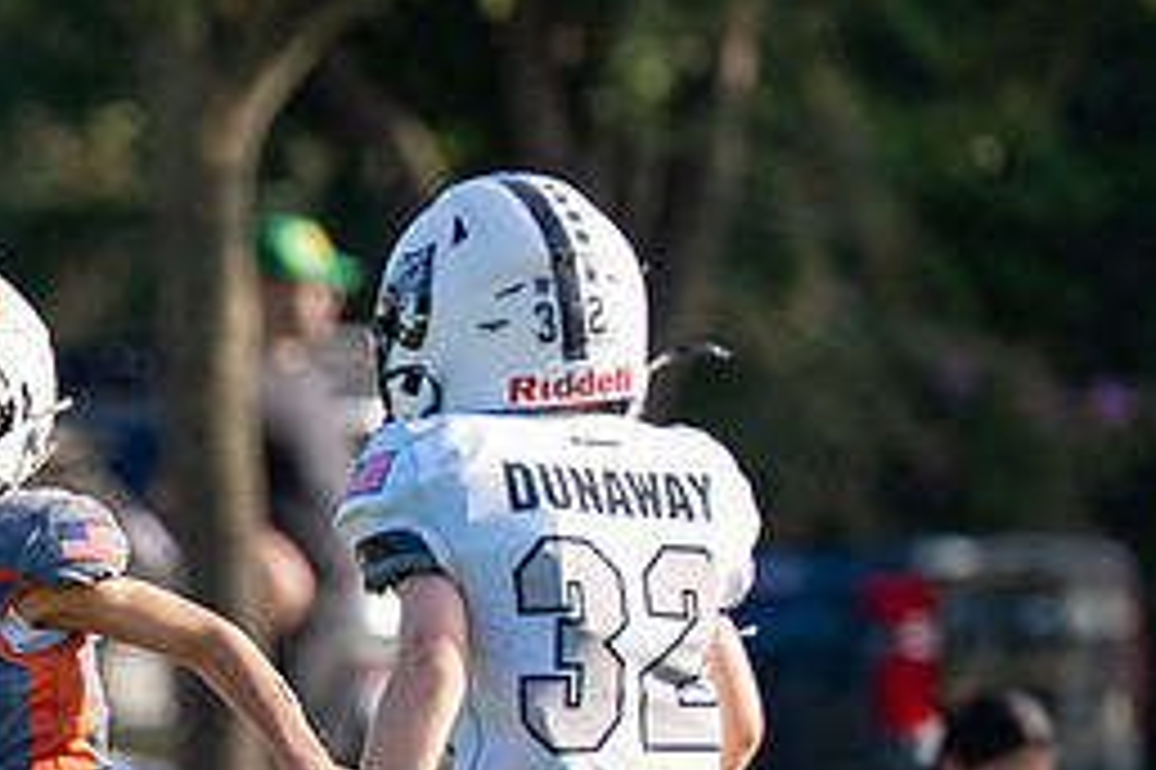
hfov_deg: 1.9
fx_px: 34336
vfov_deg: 1.3
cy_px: 860
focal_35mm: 1070
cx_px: -144
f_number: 2.8
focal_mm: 200
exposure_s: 1/3200
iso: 320
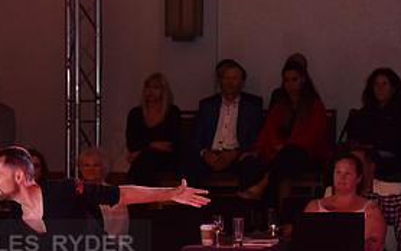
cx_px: -6
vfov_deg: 5.5
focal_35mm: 238
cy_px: 257
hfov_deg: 8.8
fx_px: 2602
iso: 1600
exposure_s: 1/250
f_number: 4.5
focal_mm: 112
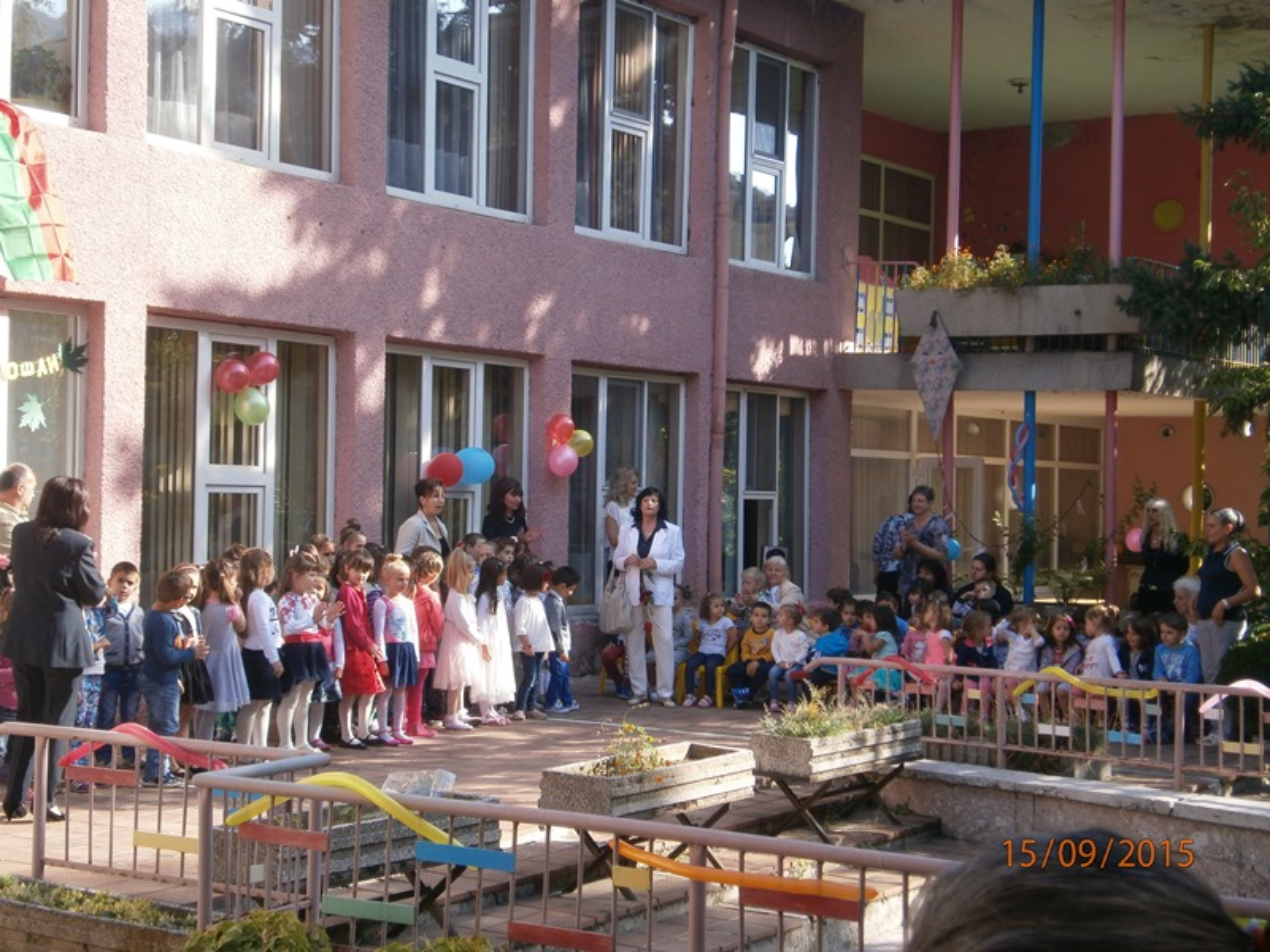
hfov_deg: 32.2
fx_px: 2201
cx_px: 635
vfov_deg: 24.4
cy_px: 476
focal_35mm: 60
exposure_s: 1/160
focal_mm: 10.7
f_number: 3.9
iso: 80
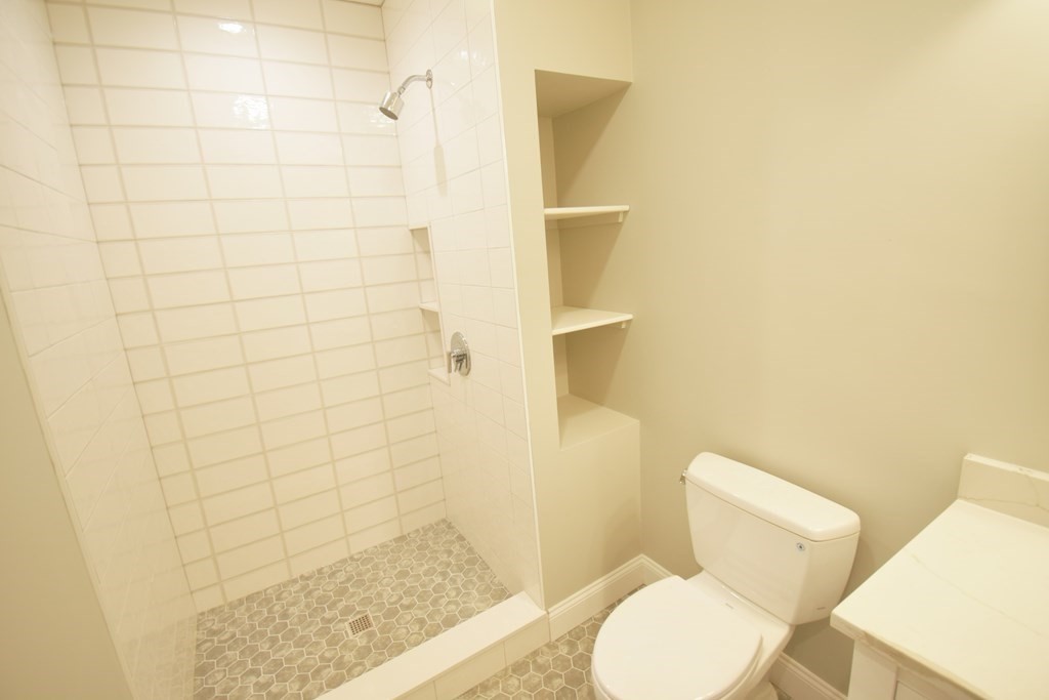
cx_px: 524
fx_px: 437
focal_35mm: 15
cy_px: 350
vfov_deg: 77.3
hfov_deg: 100.4
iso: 1000
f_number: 5.6
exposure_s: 1/30
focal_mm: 10
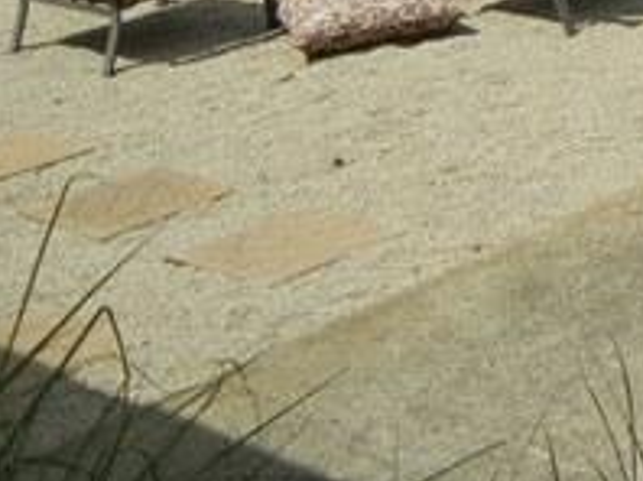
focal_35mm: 97
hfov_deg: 18.2
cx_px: 948
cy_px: -231
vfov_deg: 14.3
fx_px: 1800
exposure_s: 1/610
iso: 160
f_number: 7
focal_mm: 5.4
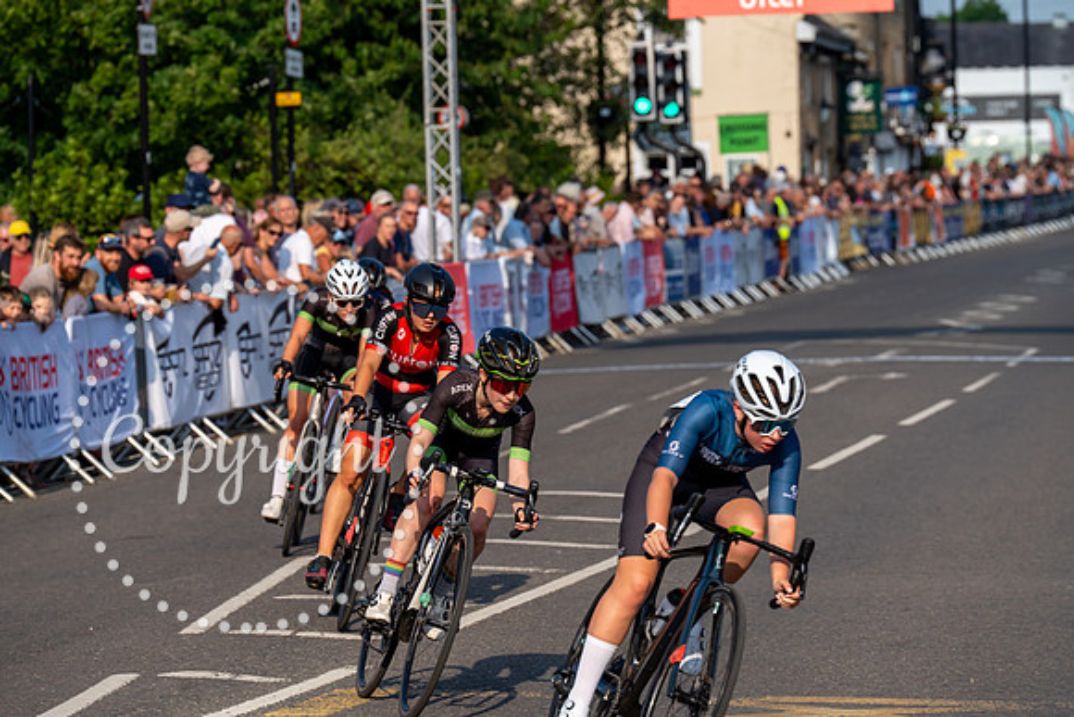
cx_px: 537
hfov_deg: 10.8
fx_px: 5699
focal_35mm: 191
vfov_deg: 7.2
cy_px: 358
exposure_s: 1/1000
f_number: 6.3
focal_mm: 191
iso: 160
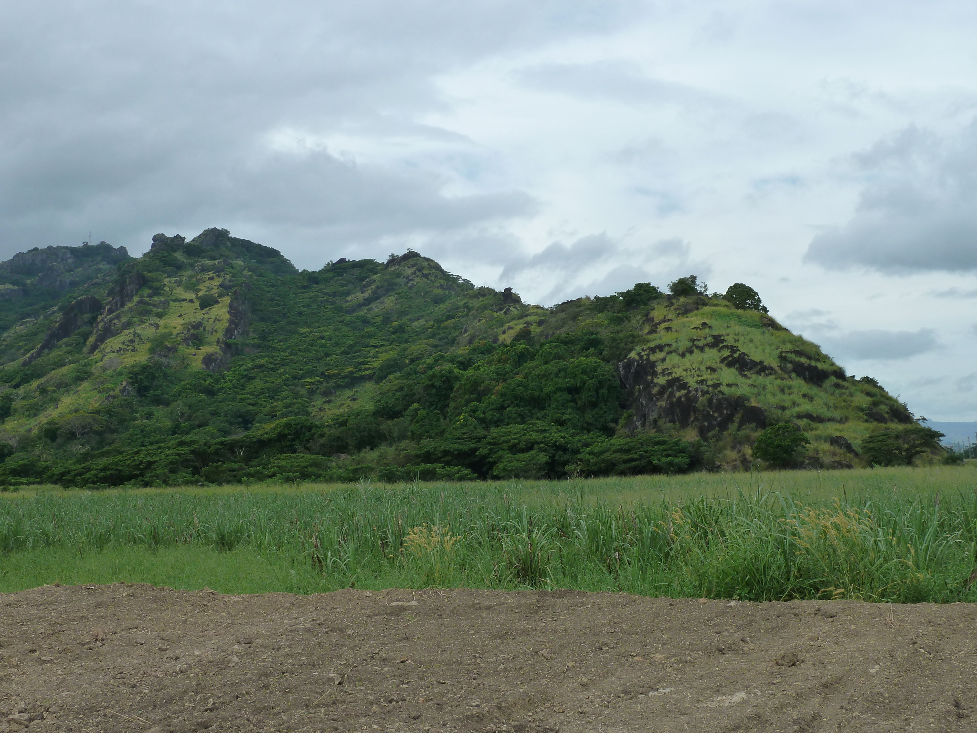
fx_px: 1242
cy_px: 366
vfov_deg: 32.9
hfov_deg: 42.9
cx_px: 488
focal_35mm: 44
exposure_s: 1/500
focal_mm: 7.3
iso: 125
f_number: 5
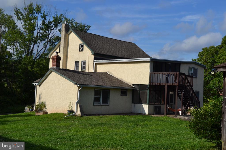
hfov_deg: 41.1
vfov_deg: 28.1
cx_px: 113
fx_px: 301
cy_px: 75
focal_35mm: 48
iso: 100
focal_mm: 32
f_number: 9
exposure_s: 1/320
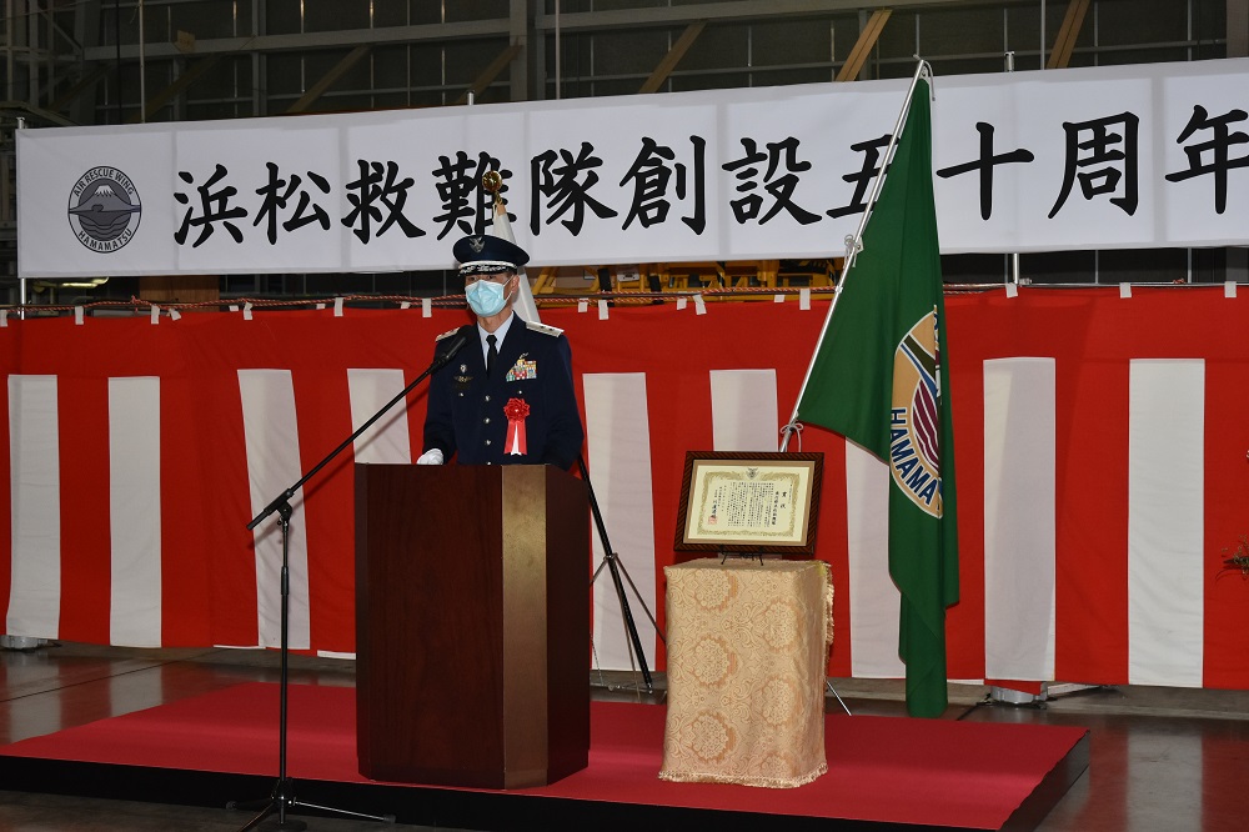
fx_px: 1977
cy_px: 416
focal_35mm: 57
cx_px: 624
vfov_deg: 23.8
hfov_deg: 35.1
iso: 1000
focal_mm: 38
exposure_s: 1/160
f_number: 6.3
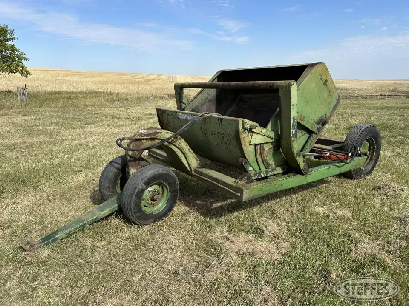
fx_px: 284
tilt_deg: -12.6
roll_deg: +0.8
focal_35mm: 24
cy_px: 153
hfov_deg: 71.6
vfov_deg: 56.8
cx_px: 204
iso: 80
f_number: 1.78
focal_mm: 6.86
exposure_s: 1/4016
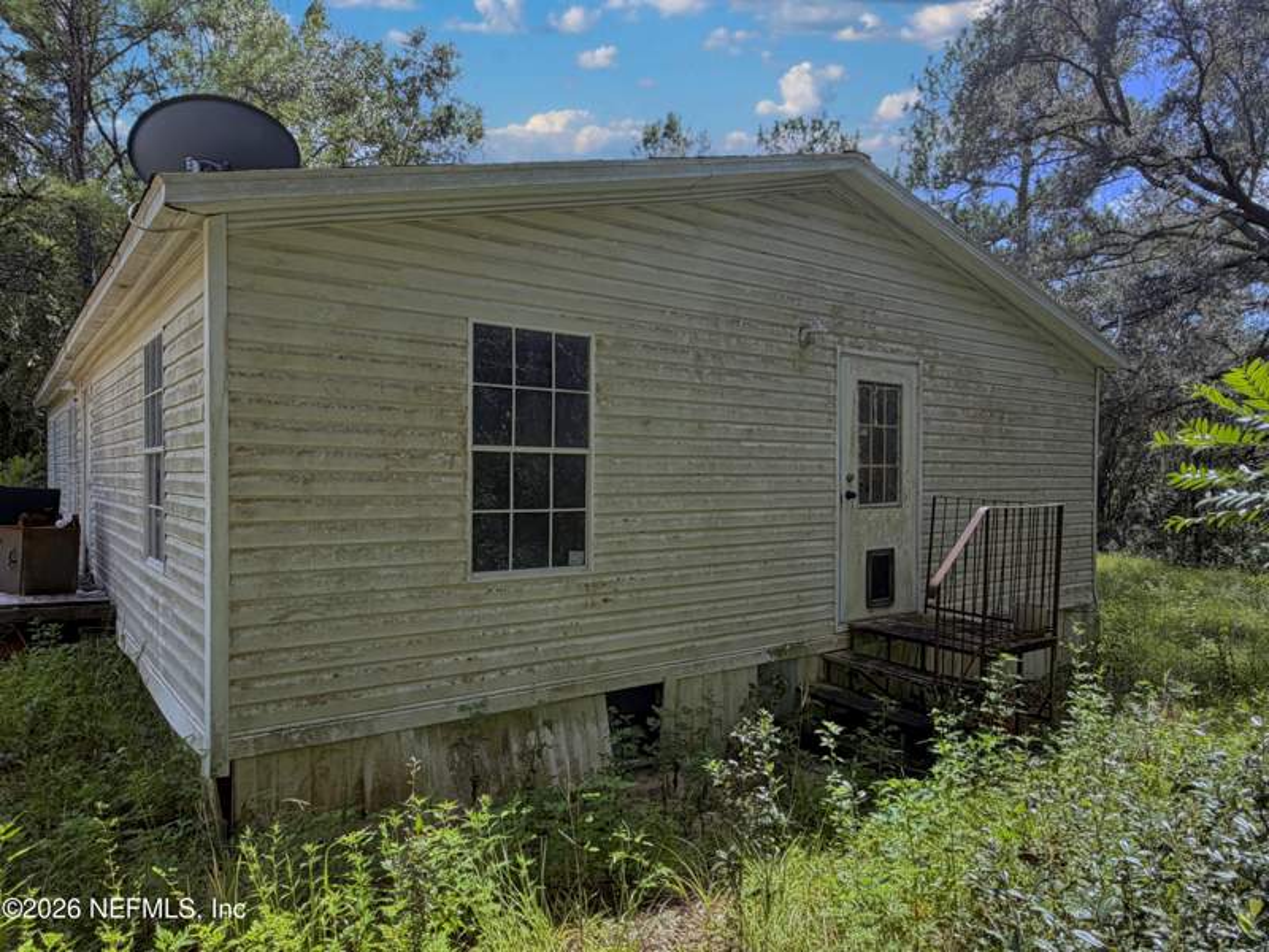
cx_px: 634
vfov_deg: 58.9
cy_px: 476
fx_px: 843
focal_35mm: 23
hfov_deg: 73.9
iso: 40
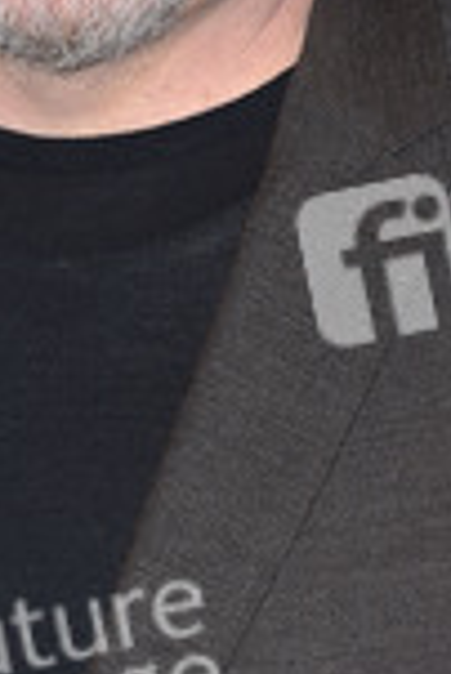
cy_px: 18
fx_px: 5549
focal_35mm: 296
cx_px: 123
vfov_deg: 6.9
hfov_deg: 4.7
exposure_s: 1/250
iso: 250
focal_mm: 112
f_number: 6.3
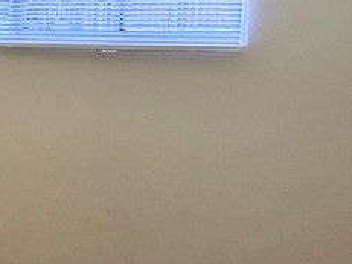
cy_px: 85
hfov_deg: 23.6
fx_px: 630
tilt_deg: -6.5
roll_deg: +2.0
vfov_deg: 23.5
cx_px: -200
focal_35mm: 62
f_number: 2.2
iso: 160
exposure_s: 1/120
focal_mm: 2.22
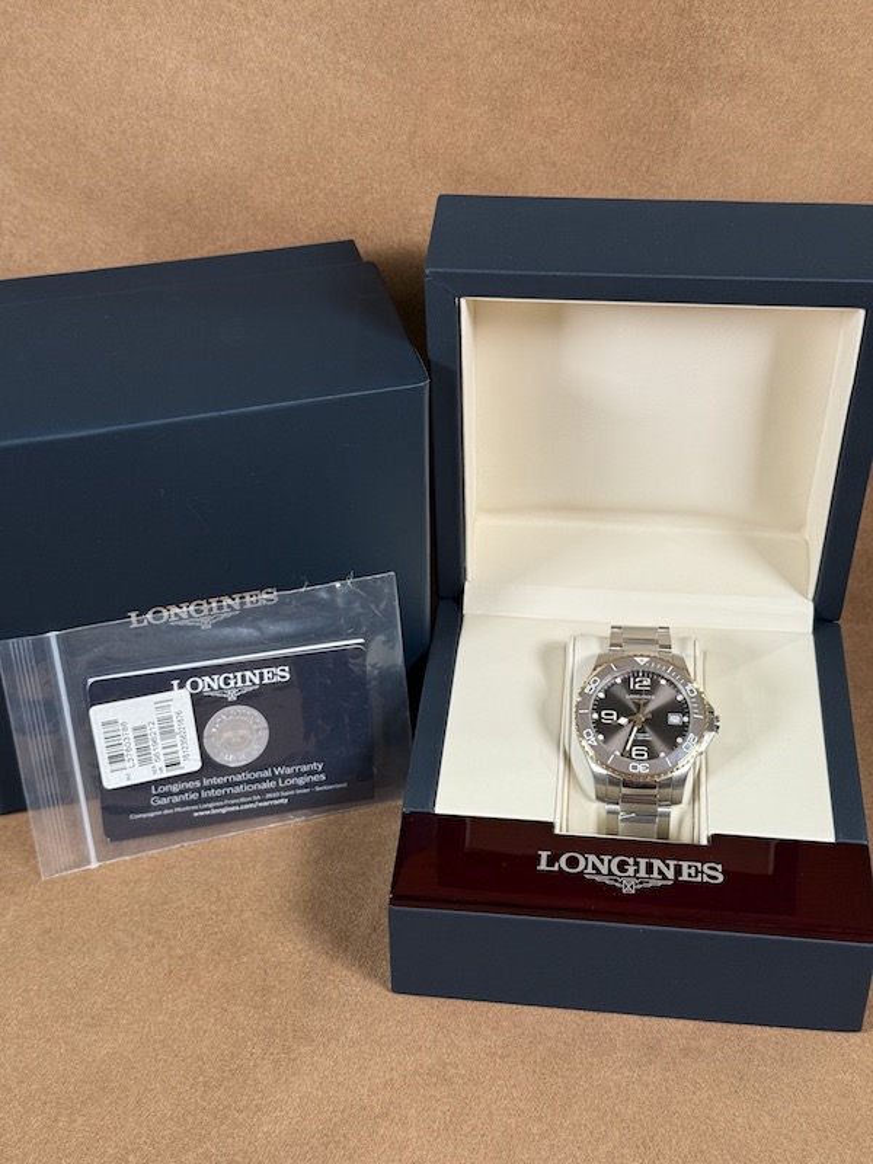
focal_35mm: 48
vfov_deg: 39.7
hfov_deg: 30.3
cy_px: 582
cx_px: 436
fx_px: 1614
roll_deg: +0.5
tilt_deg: -38.3
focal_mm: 6.76
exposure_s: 1/48
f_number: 1.78
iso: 64
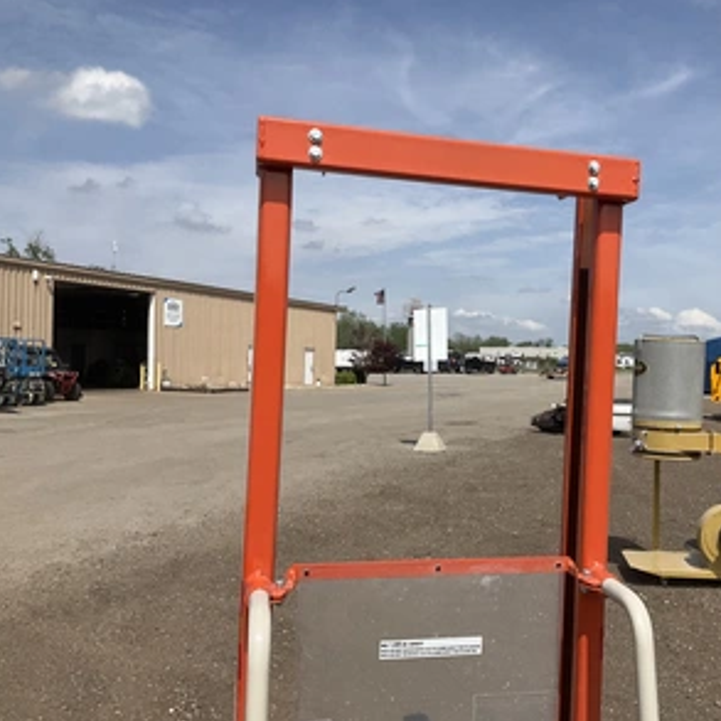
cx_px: 480
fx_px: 825
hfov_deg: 46.5
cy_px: 362
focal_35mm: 35
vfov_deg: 47.2
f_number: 1.8
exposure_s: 1/2801
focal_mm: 3
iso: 25
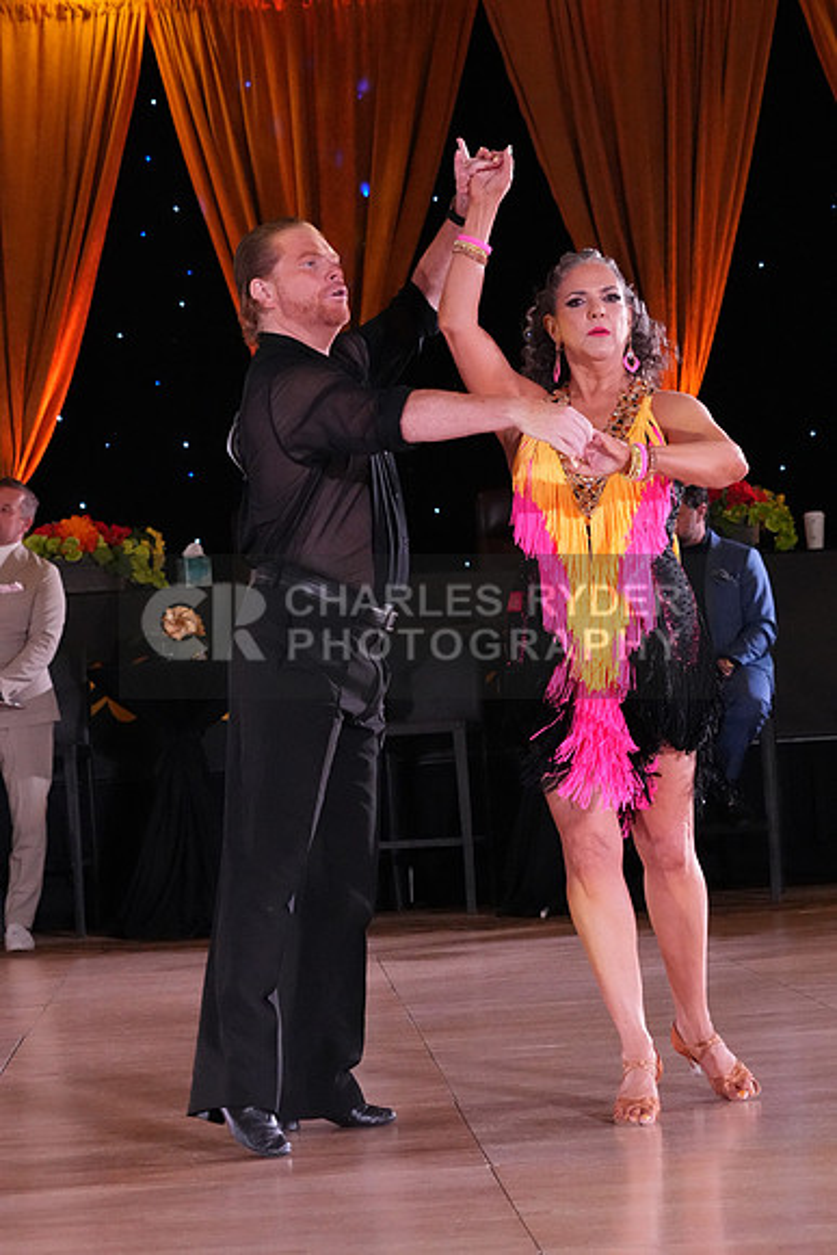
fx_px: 3171
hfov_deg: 15.0
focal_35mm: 91
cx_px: 418
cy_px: 628
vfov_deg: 22.4
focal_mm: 61
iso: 8000
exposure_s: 1/400
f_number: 5.6
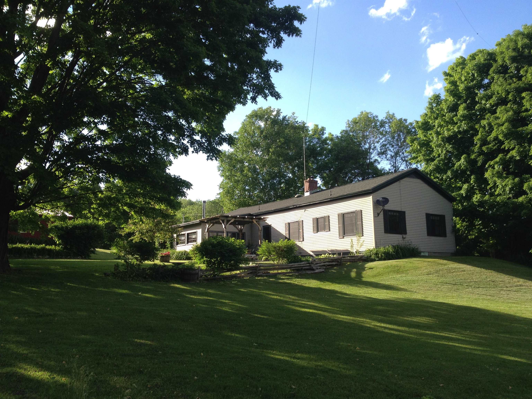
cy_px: 200
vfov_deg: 40.7
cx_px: 266
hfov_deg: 52.6
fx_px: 538
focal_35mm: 35
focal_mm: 4.28
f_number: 2.4
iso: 50
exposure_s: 1/575
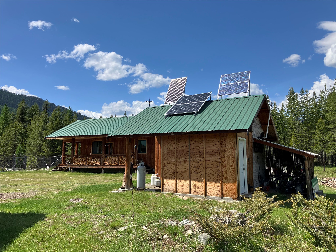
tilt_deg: +7.8
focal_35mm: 28
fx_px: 272
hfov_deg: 63.4
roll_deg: -0.2
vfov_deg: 49.7
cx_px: 168
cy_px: 126
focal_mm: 3.99
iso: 32
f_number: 1.8
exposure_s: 1/2024
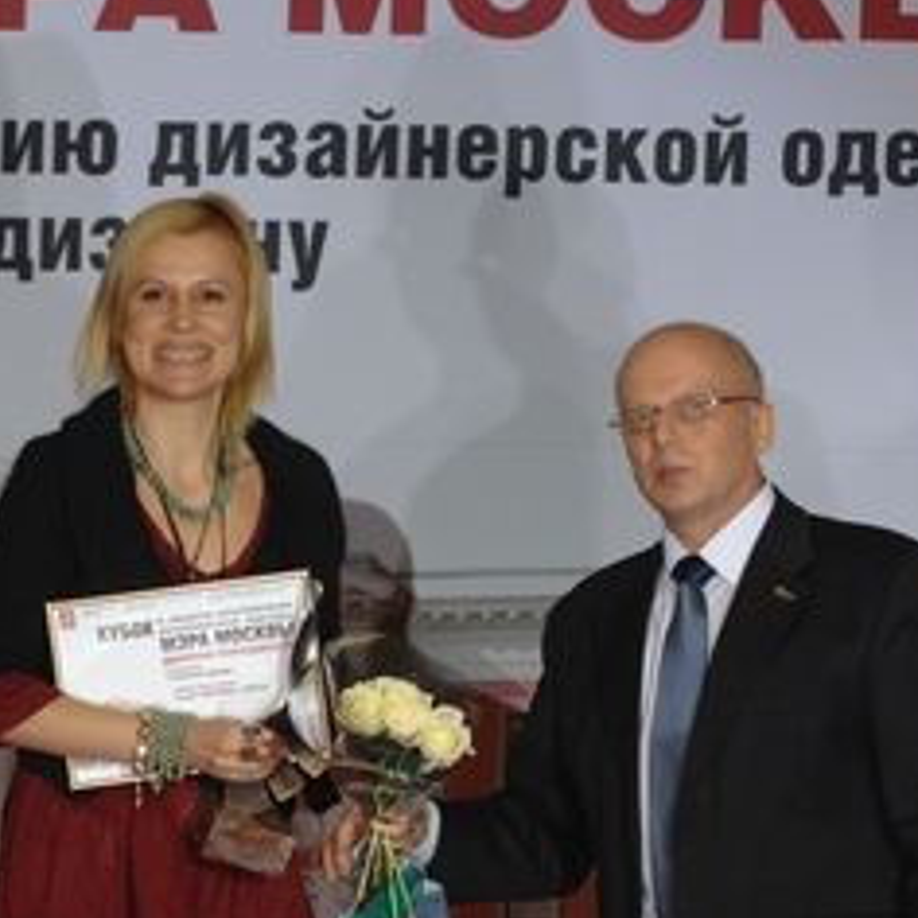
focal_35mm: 350
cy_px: 515
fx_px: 10499
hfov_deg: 5.0
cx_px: 121
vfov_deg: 5.0
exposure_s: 1/160
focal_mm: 125
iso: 640
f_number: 4.5
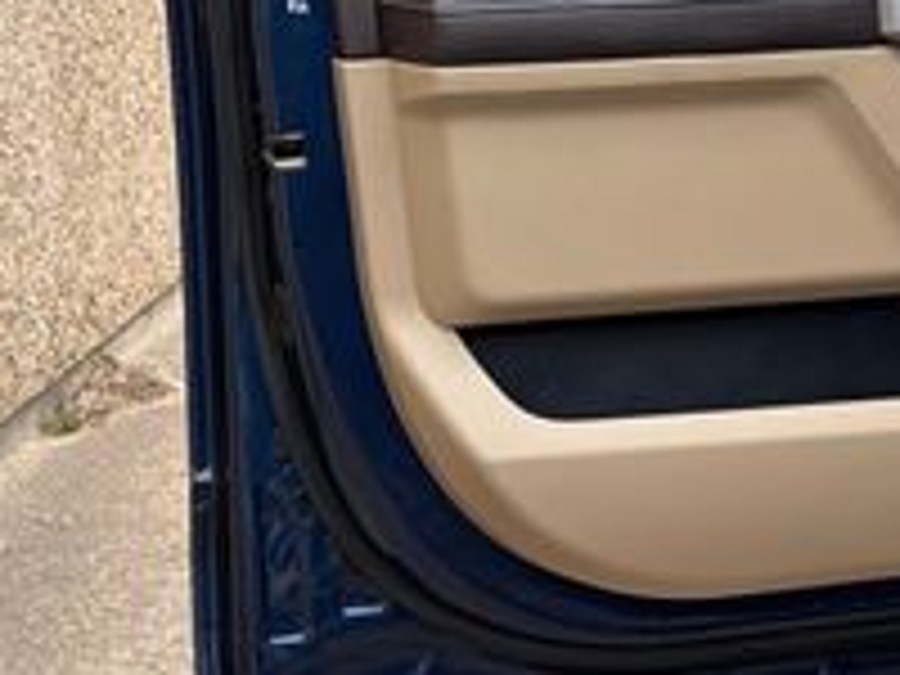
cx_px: 490
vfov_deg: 17.6
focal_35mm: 83
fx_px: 2158
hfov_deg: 23.6
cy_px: 104
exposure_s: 1/1175
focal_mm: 5.96
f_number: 1.6
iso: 50
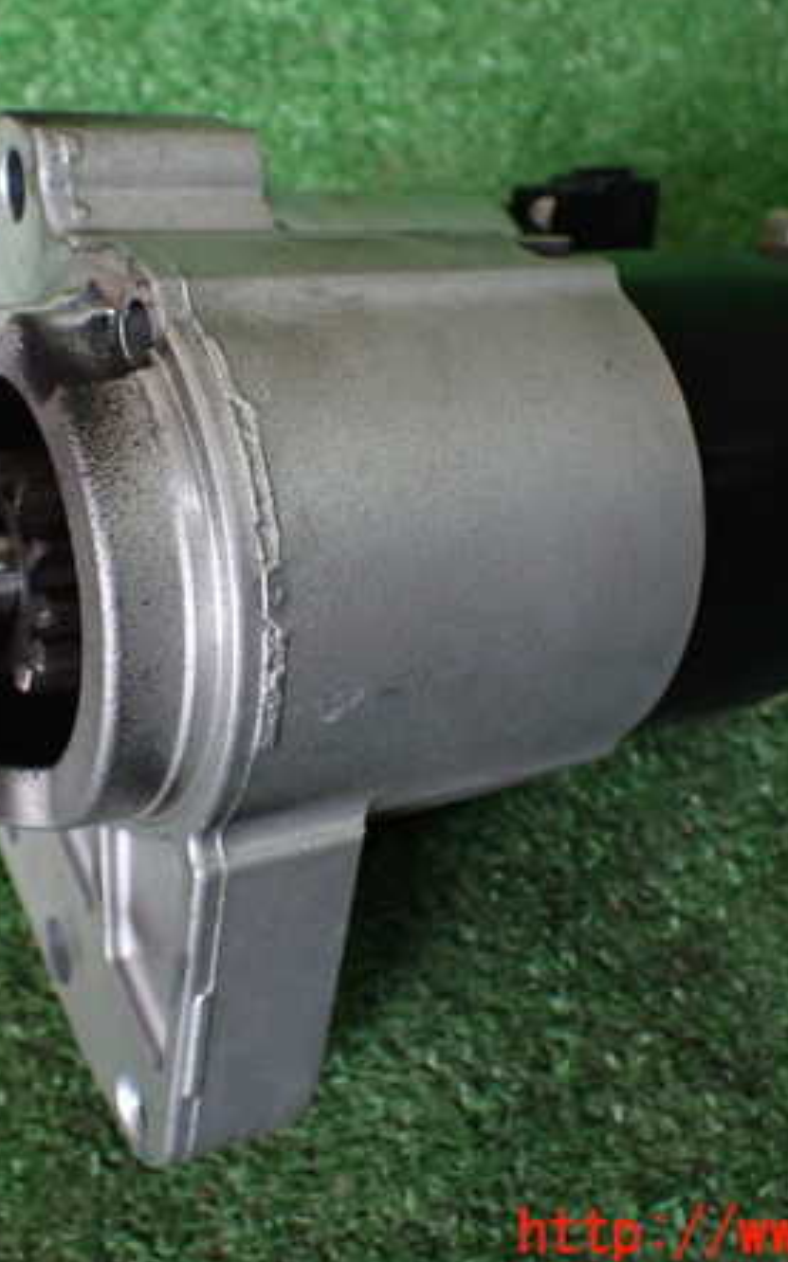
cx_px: 307
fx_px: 1479
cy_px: 631
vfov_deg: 46.2
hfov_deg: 29.7
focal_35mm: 43
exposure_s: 1/125
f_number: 2.3
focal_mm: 5.4
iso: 800
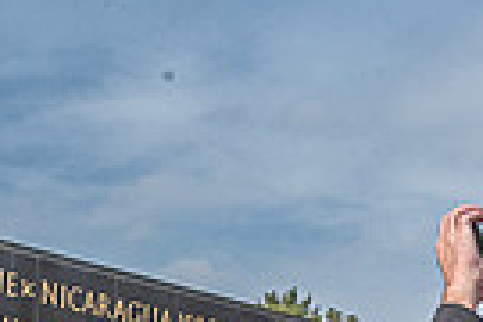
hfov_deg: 14.6
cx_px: 278
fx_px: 1878
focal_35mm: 140
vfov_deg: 9.5
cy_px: 481
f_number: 14
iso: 500
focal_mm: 28
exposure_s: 1/250
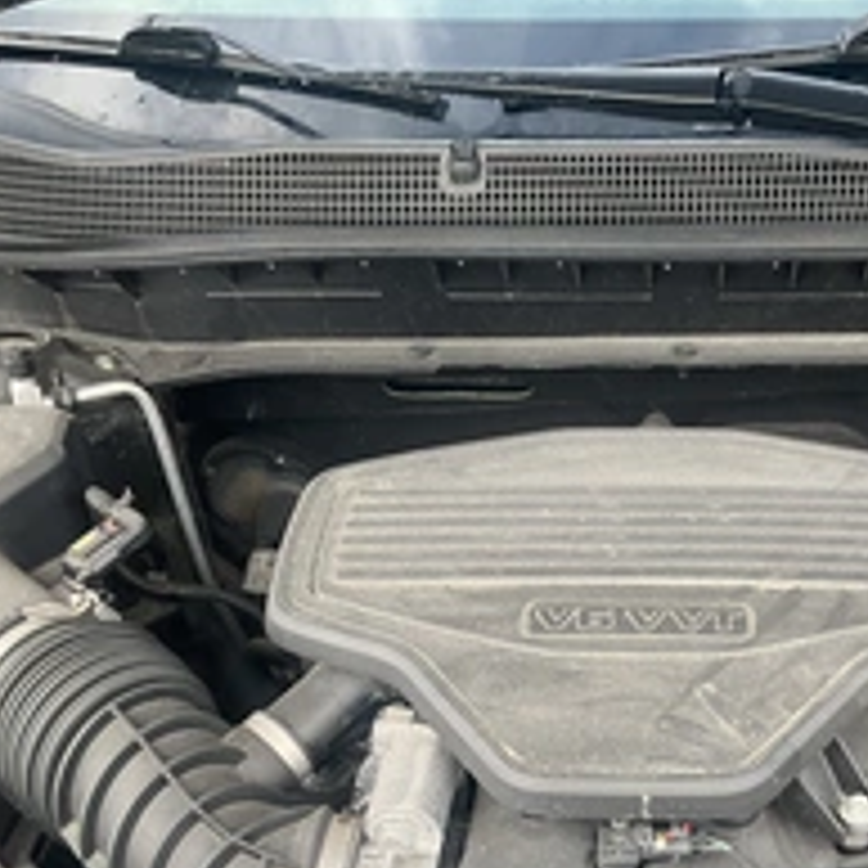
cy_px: 643
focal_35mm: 53
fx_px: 1504
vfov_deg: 31.7
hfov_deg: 31.8
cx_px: 621
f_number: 1.8
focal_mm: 3
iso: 20
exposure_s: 1/131
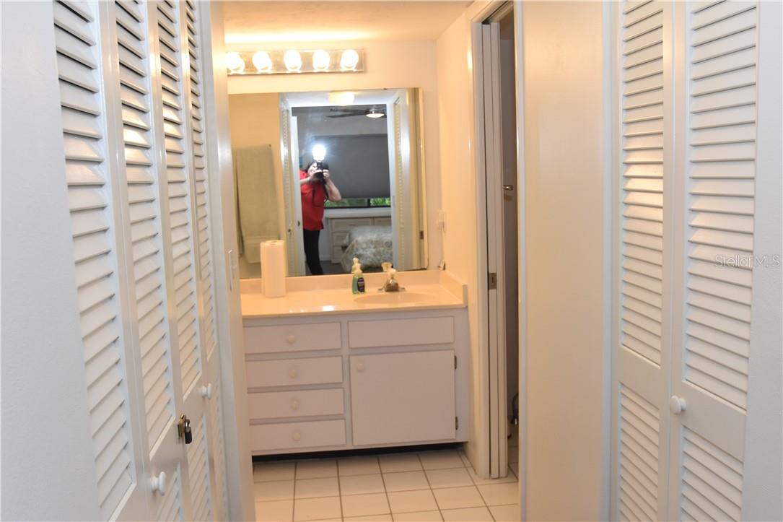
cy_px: 261
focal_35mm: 32
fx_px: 685
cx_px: 392
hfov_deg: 59.5
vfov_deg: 41.7
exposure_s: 1/125
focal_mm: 21
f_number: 5.6
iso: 800
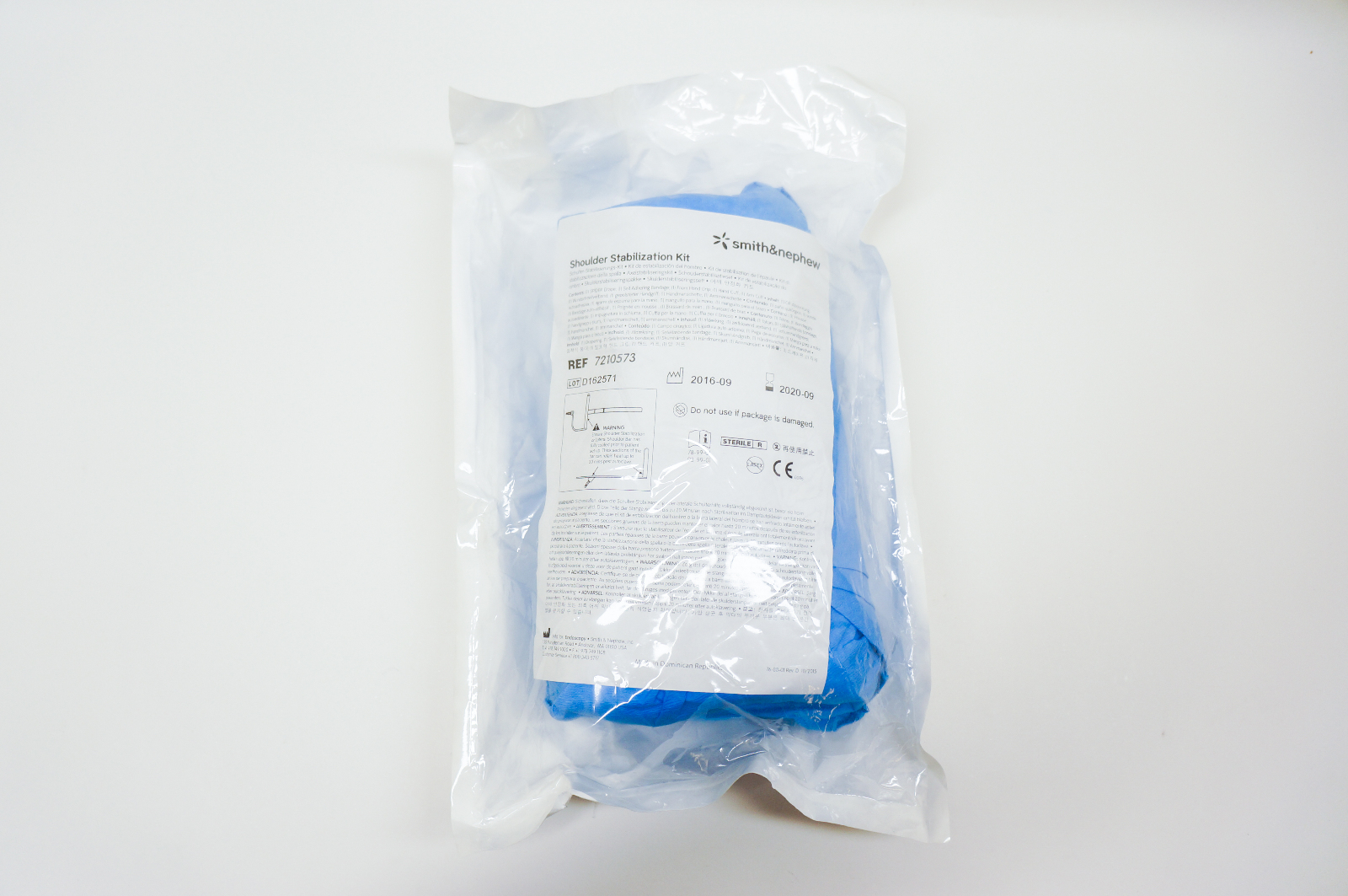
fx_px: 1010
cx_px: 674
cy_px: 448
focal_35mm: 27
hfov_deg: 67.4
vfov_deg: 47.8
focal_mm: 18
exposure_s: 1/200
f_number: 4
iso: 200
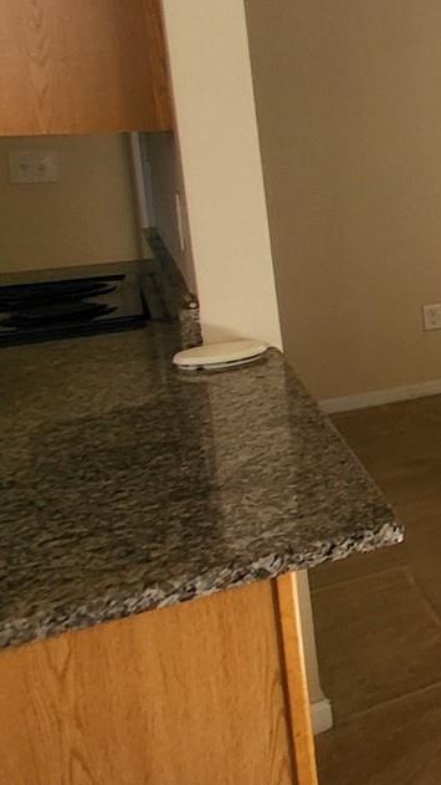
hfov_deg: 14.1
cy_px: 195
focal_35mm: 46
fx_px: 956
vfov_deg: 43.2
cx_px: 1124
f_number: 2.2
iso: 40
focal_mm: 1.74
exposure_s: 1/60
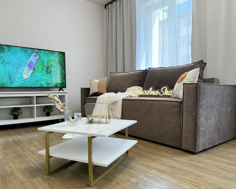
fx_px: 182
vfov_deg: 54.9
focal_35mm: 26
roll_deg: +0.3
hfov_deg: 66.0
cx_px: 111
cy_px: 94
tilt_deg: -1.3
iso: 100
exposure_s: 1/171
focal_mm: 6.86
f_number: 1.78
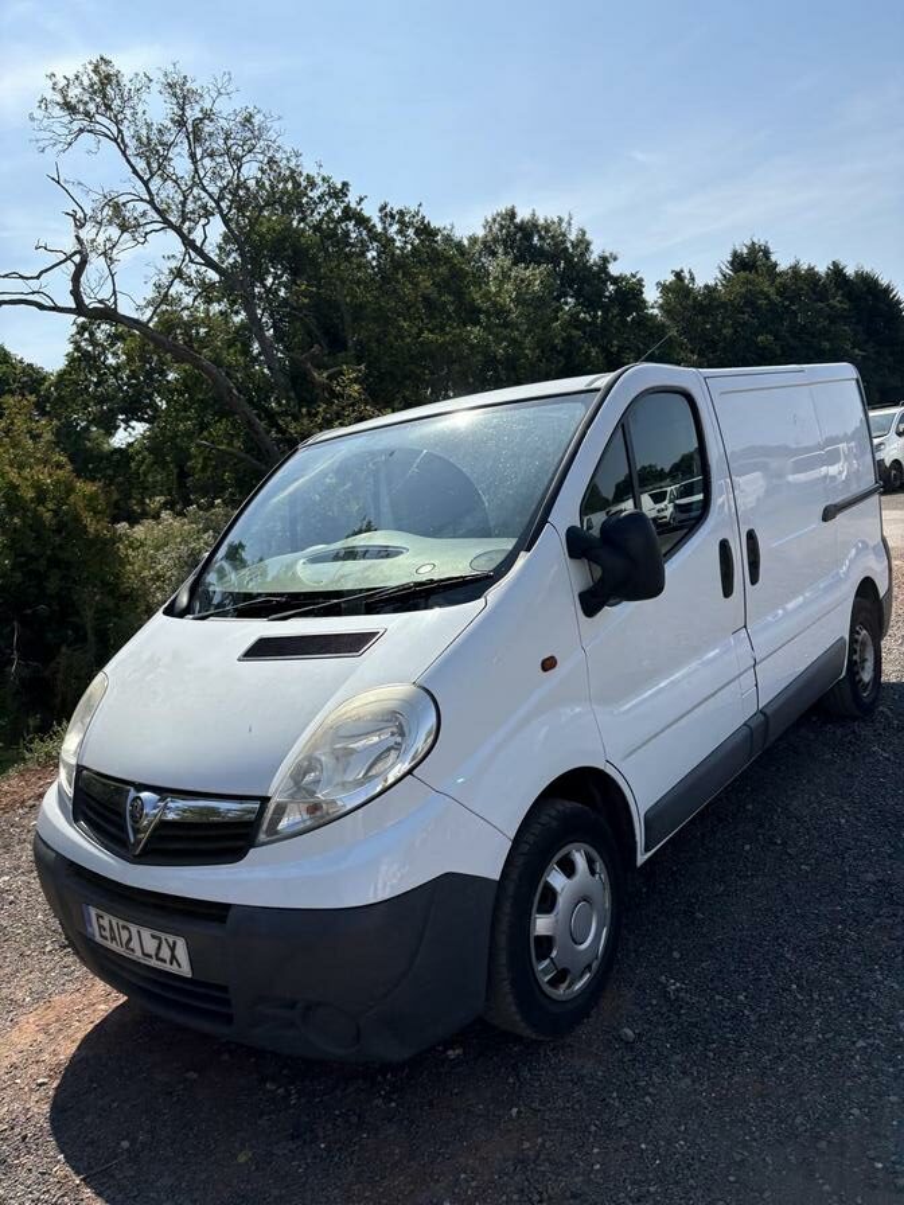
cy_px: 602
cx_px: 452
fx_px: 905
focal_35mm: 26
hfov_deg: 53.1
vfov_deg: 67.3
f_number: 1.6
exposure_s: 1/4065
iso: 50
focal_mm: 5.96
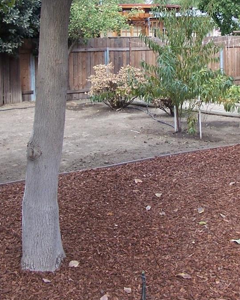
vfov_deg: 22.6
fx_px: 737
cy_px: 51
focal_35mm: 83
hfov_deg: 18.4
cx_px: 170
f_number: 2.8
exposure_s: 1/100
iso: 80
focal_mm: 6.3
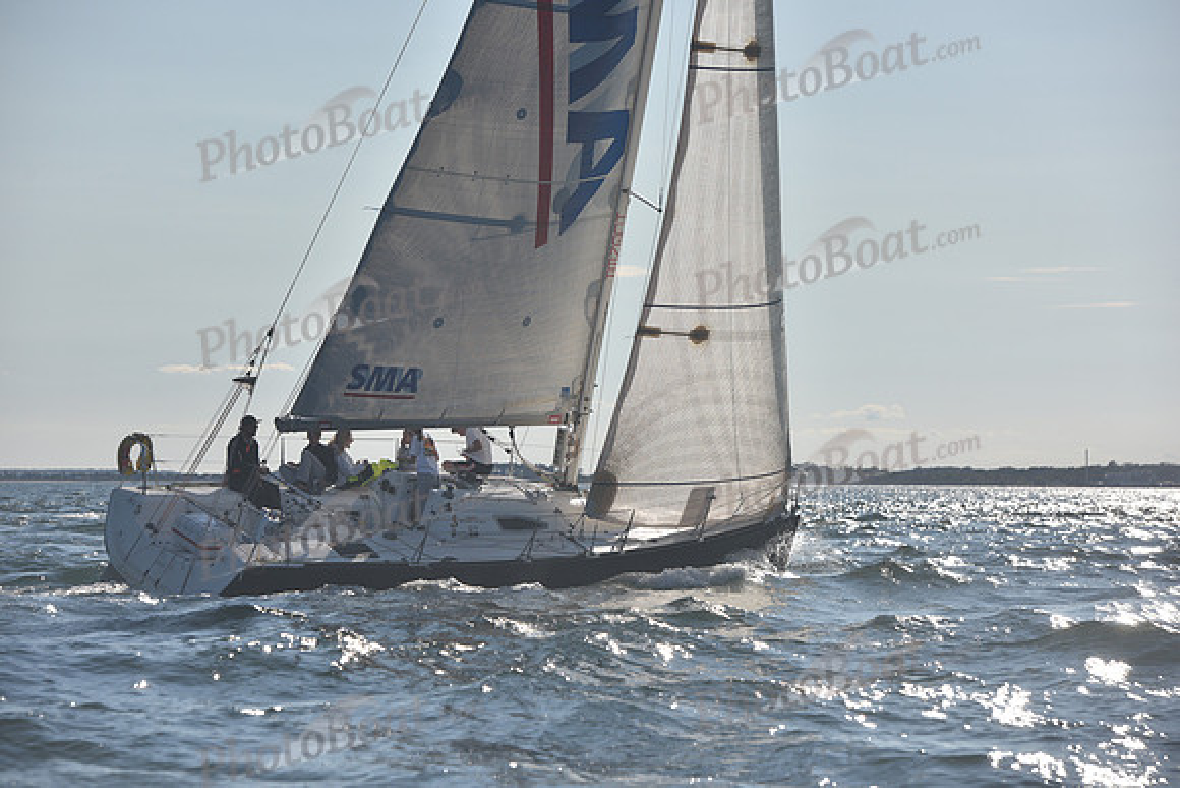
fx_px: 4426
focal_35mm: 135
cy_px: 394
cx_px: 590
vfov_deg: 10.2
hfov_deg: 15.2
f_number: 6.3
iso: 250
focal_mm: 135
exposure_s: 1/1600
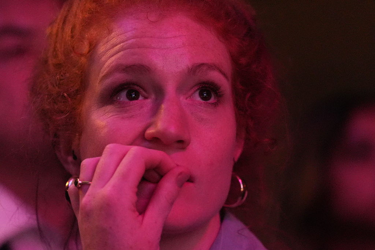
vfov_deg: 4.6
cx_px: 188
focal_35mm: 300
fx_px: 3124
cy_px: 125
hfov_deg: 6.9
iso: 6400
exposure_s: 1/320
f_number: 2.8
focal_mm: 200
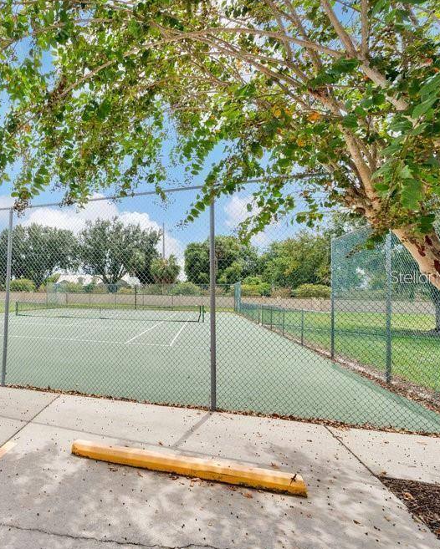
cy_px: 277
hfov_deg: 58.9
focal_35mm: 20
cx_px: 50
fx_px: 325
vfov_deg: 80.4
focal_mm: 14
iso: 320
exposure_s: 1/2000
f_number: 6.3
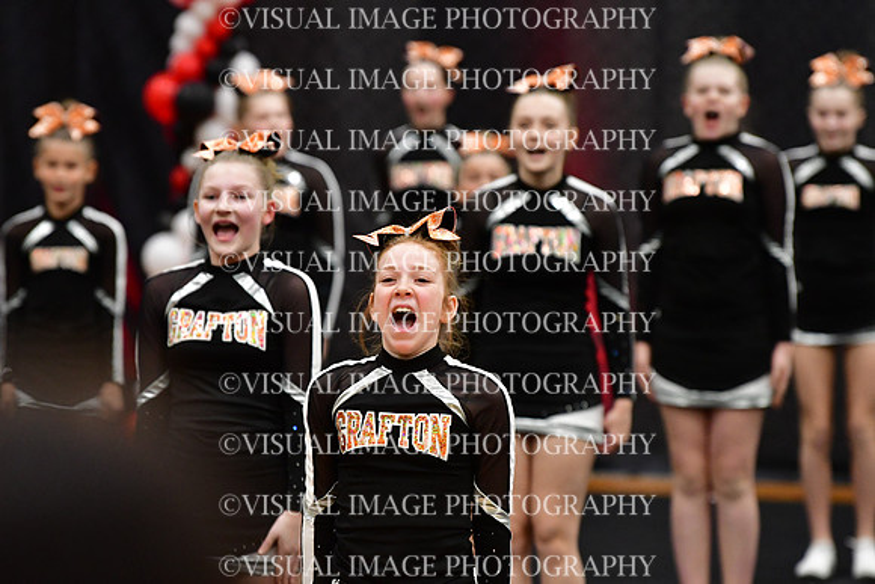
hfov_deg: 6.9
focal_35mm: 300
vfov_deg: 4.6
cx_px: 438
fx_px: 7293
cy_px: 292
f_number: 3.5
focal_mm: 200
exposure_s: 1/500
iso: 4000
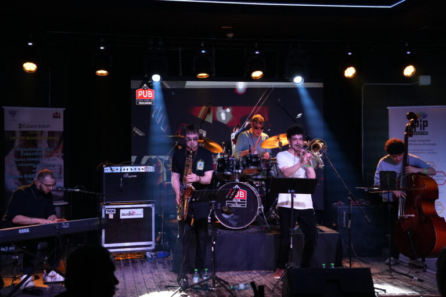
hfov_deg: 40.9
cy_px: 148
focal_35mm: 48
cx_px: 223
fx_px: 598
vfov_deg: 27.9
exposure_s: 1/400
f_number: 2.8
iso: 2500
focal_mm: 32.2
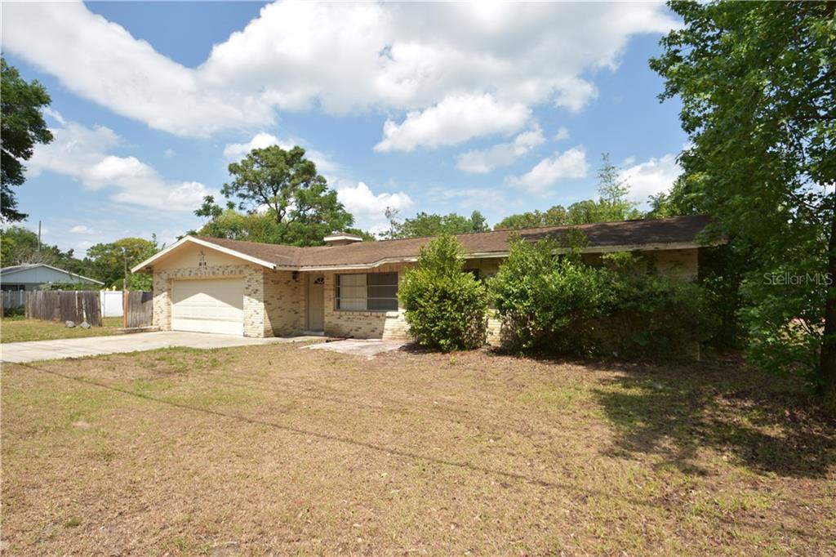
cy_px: 278
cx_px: 418
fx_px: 418
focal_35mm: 18
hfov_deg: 90.0
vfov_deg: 67.3
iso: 100
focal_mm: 12
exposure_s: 1/250
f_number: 7.1
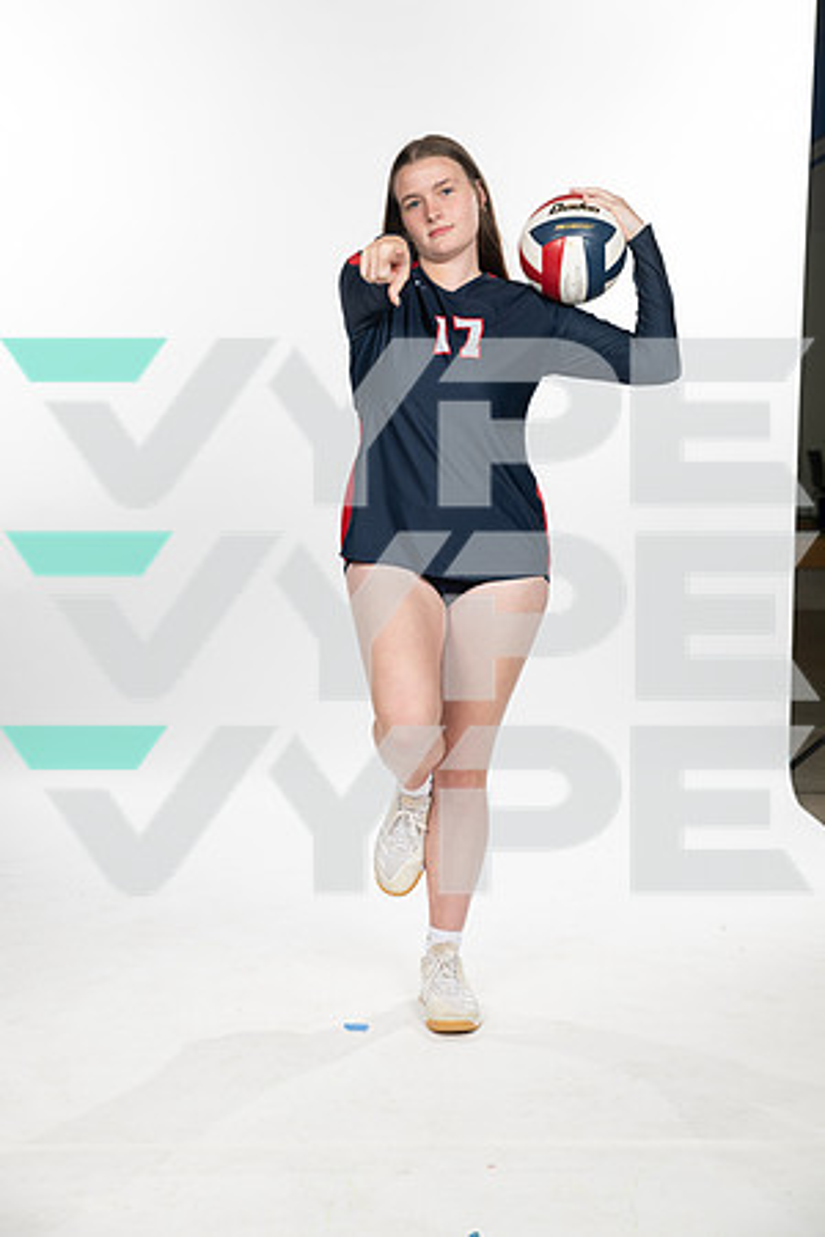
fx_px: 1890
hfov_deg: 24.6
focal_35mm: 55
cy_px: 618
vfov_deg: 36.2
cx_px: 412
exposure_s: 1/250
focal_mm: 55
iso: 200
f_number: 5.6
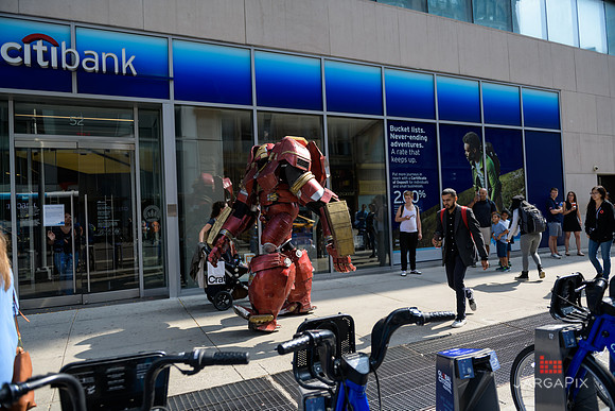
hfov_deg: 73.7
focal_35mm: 24
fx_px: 410
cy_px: 206
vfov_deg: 53.2
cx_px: 308
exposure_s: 1/1250
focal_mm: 24
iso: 200
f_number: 3.2
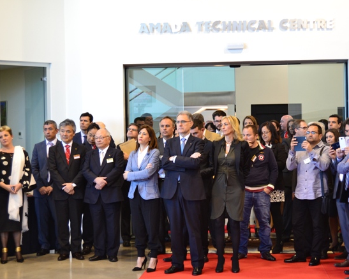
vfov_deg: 22.5
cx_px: 198
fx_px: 702
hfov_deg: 27.9
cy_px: 139
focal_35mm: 68
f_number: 5
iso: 800
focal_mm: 40
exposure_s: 1/40
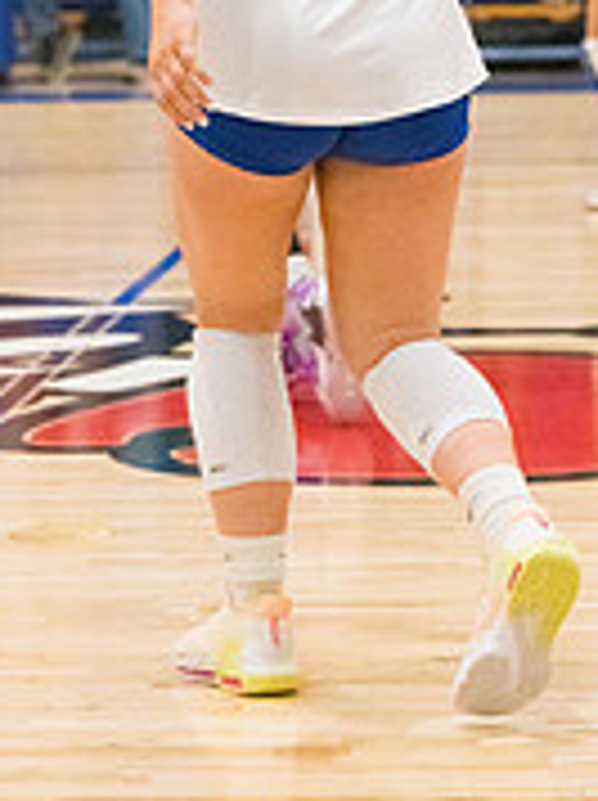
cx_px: 360
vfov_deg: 8.9
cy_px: -176
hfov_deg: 6.8
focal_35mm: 219
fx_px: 5057
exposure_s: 1/1600
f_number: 4.5
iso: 10000
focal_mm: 90
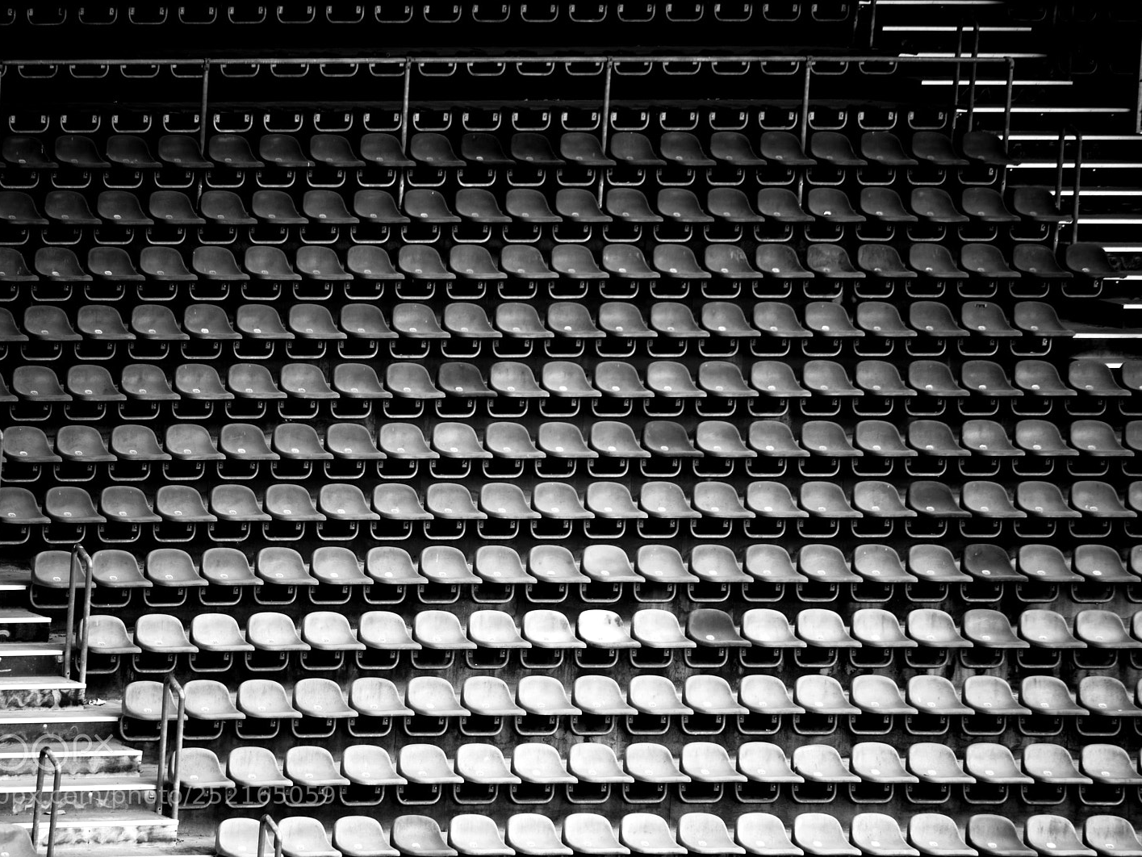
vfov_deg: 4.6
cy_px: 428
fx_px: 10758
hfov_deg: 6.1
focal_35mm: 326
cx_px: 558
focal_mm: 300
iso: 125
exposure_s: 1/40
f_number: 5.6
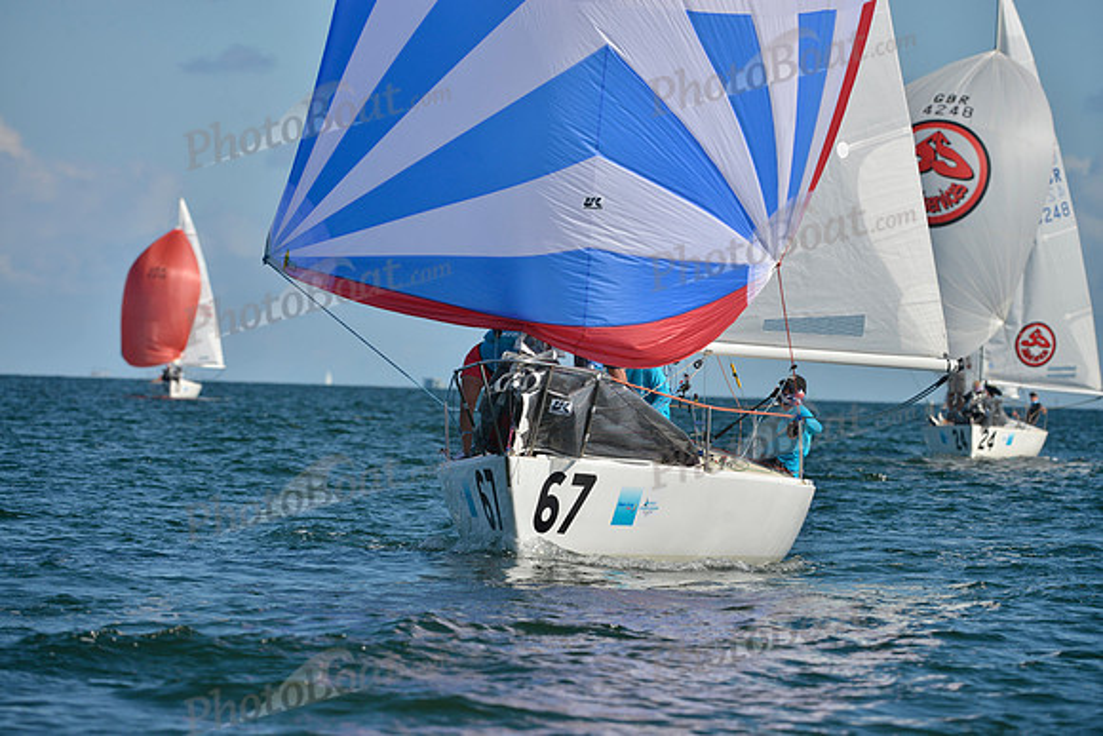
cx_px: 552
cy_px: 368
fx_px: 8580
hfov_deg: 7.4
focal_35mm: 280
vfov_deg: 4.9
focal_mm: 280
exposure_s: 1/1250
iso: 200
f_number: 7.1
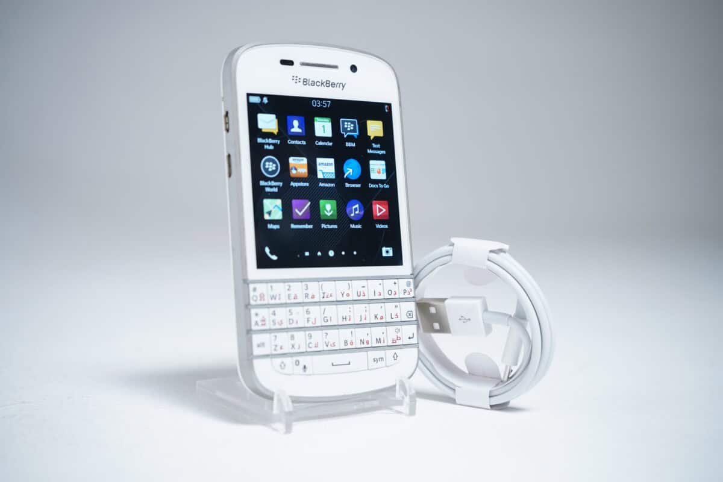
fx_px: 1004
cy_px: 241
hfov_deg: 39.6
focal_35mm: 50
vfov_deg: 27.0
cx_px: 362
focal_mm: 50
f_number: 4.5
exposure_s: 1/6
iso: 125
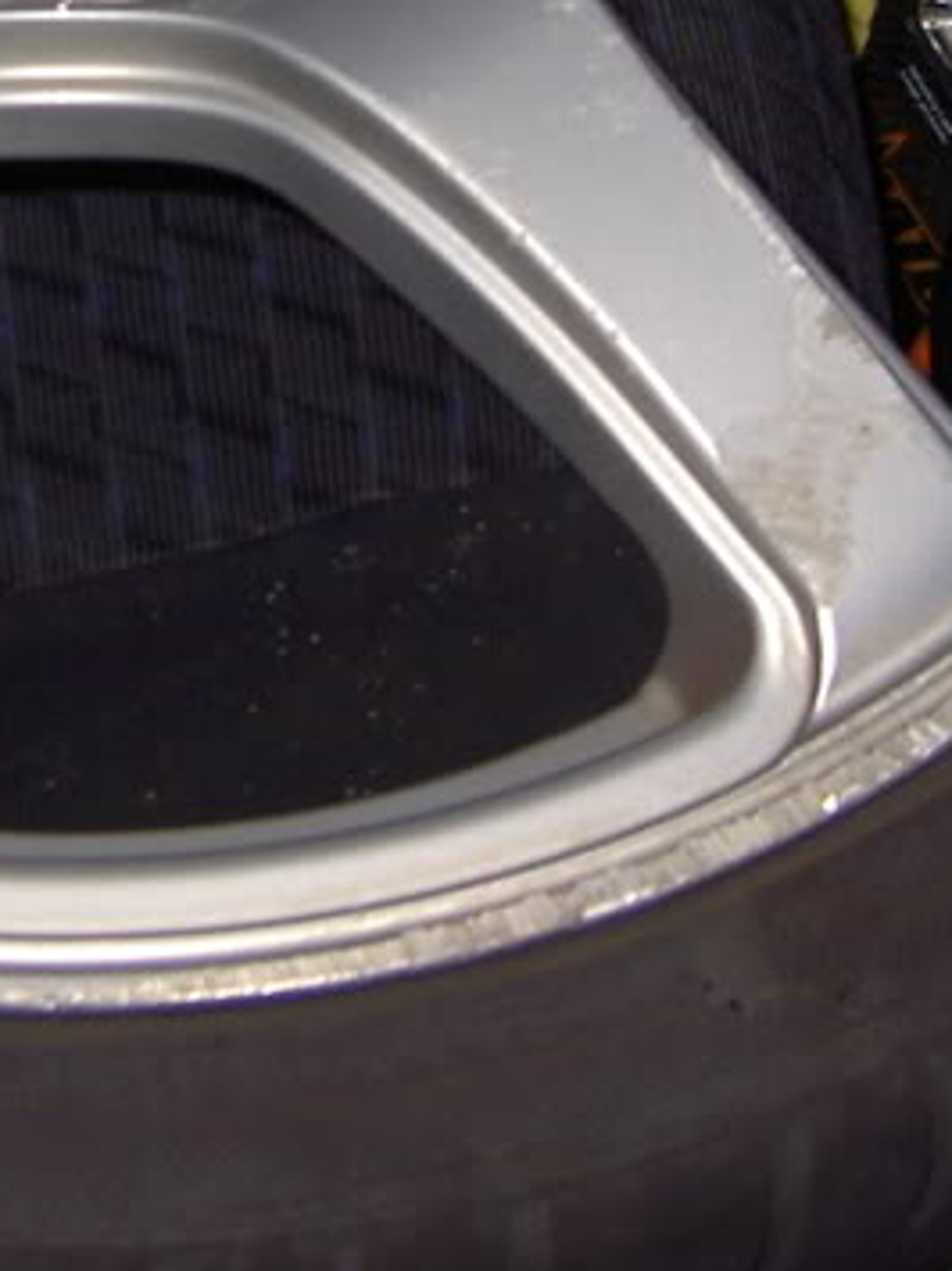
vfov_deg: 19.3
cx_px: 72
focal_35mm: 98
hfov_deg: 14.9
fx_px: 3596
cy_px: -61
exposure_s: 1/60
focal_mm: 5.6
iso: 100
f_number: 2.8
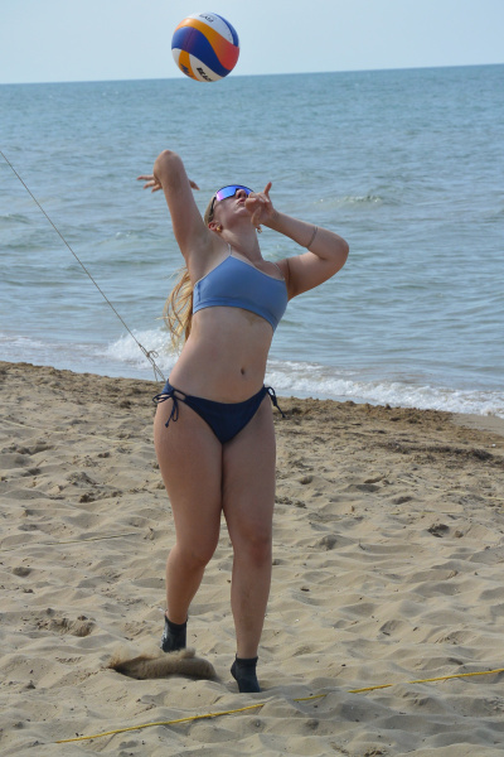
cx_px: 252
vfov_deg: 14.3
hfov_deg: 9.6
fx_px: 3003
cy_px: 378
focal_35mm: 143
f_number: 4.5
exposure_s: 1/1250
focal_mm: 53.1
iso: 160
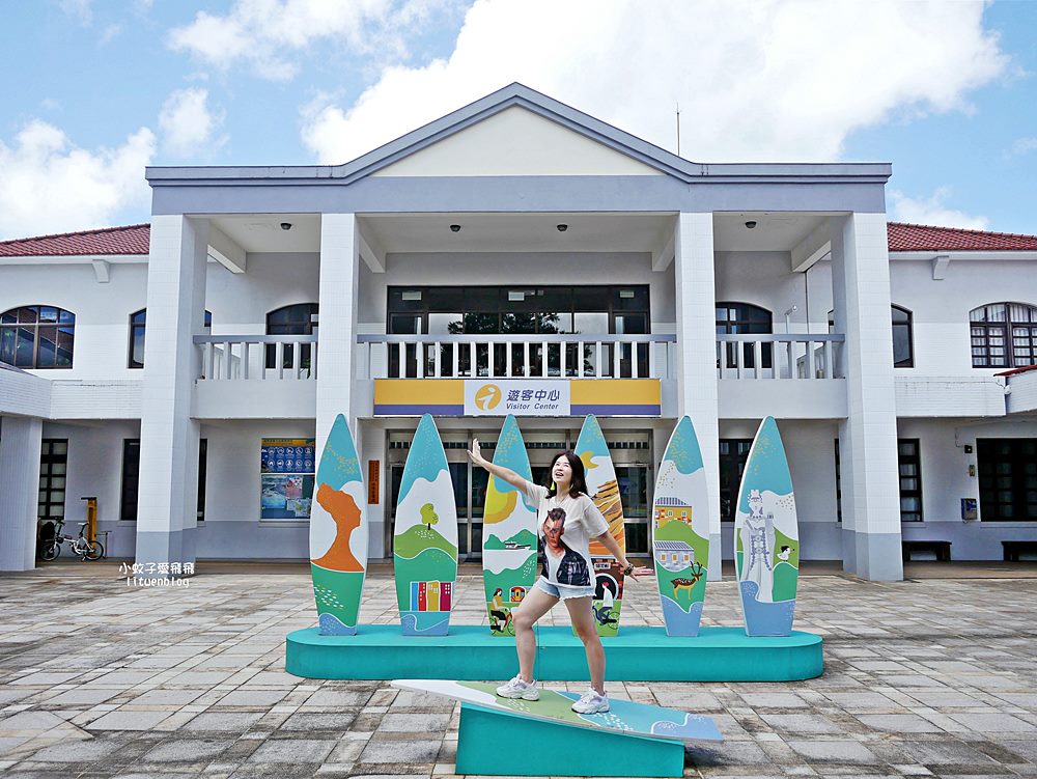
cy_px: 390
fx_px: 839
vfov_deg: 49.8
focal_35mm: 28
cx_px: 518
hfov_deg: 63.4
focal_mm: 14
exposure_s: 1/1000
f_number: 4
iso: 200
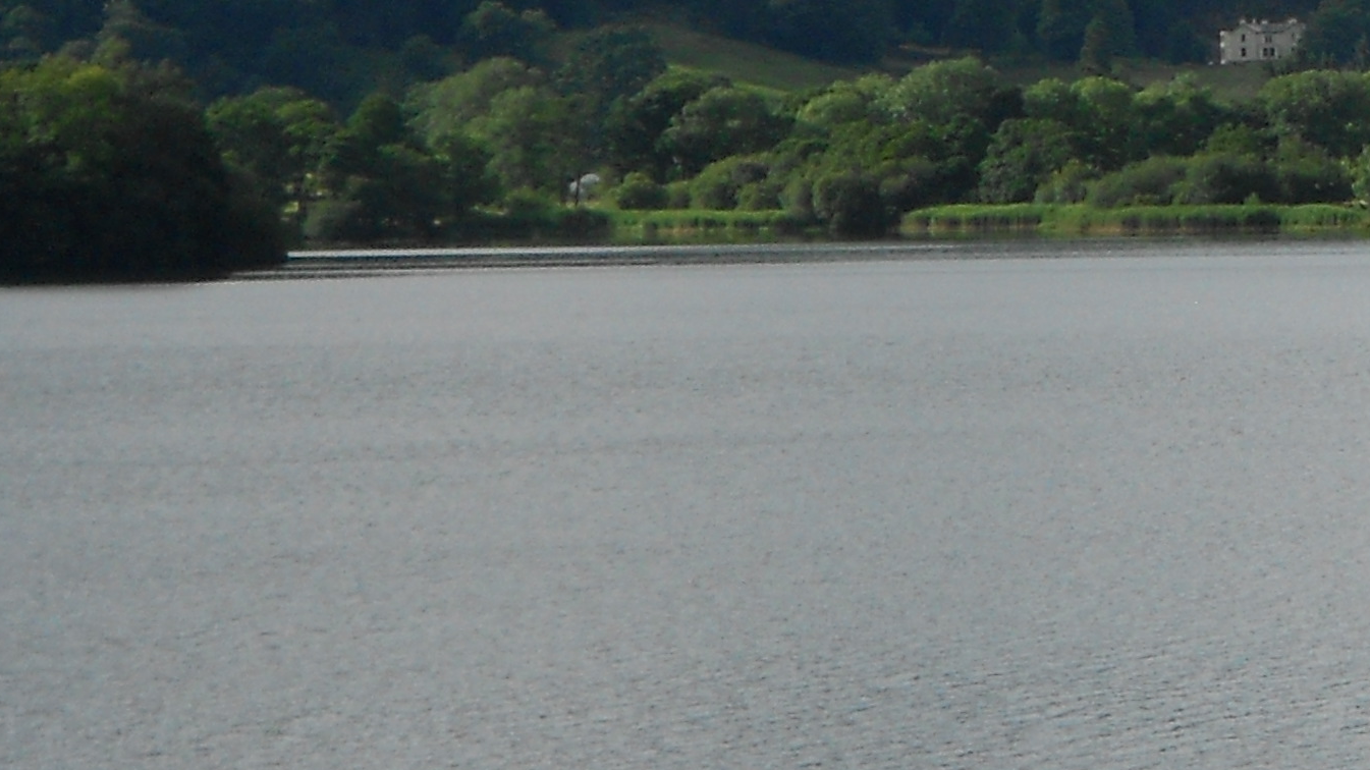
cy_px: 29
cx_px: 1960
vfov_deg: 6.2
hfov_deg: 10.7
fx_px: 7119
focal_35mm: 196
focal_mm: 10
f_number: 4.9
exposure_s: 1/500
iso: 80
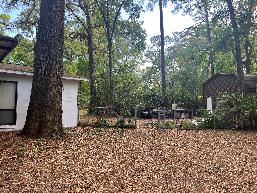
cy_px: 96
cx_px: 128
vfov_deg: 53.1
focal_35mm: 26
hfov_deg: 67.3
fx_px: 193
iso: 50
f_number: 1.6
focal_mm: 5.1
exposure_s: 1/170
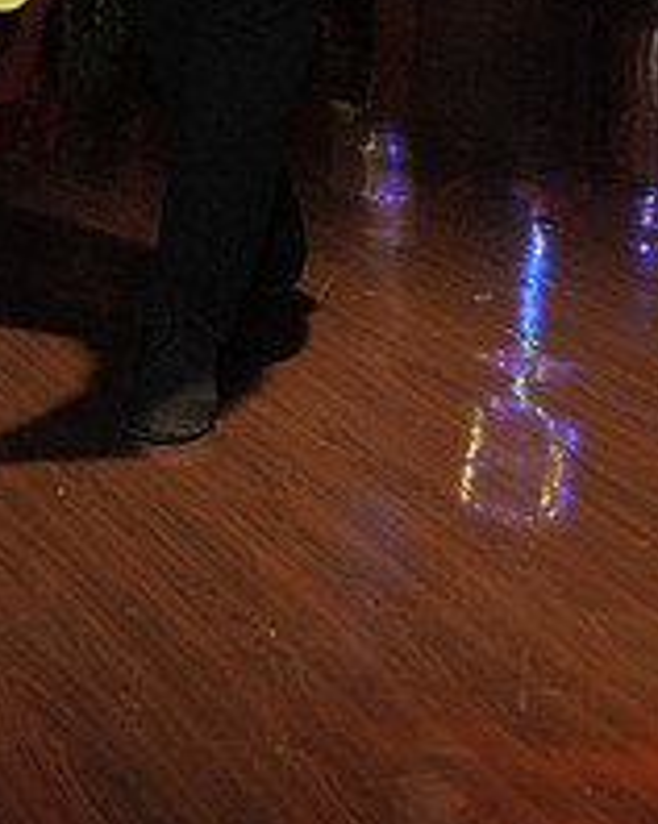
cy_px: -287
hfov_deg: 13.9
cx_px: 119
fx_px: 2682
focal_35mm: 110
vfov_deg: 16.4
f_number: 4
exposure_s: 1/200
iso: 4000
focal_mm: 40
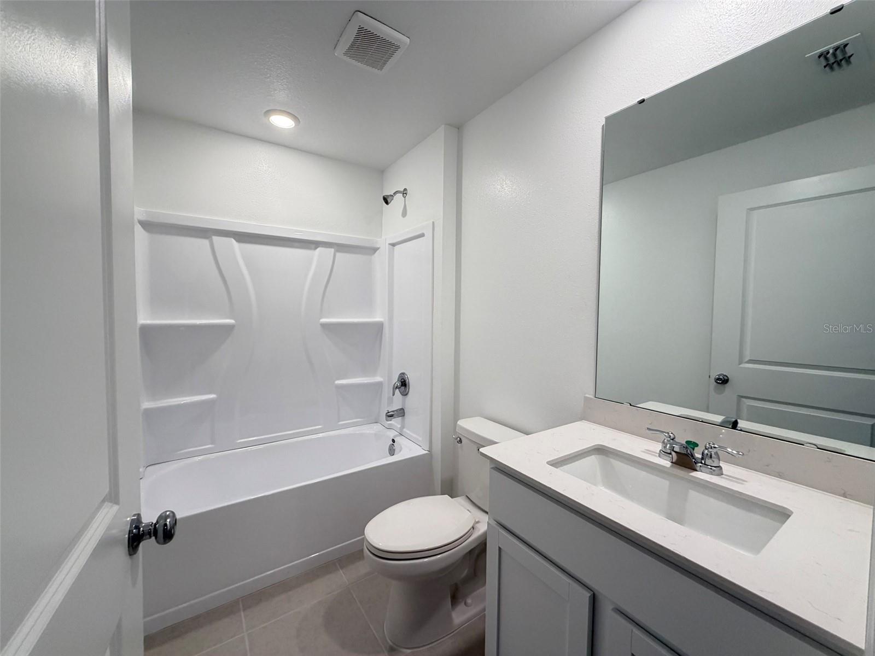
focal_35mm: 14
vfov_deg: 85.7
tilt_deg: -3.1
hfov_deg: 102.1
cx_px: 438
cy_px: 328
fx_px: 354
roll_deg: +0.0
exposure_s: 1/120
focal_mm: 2.22
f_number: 2.2
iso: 250
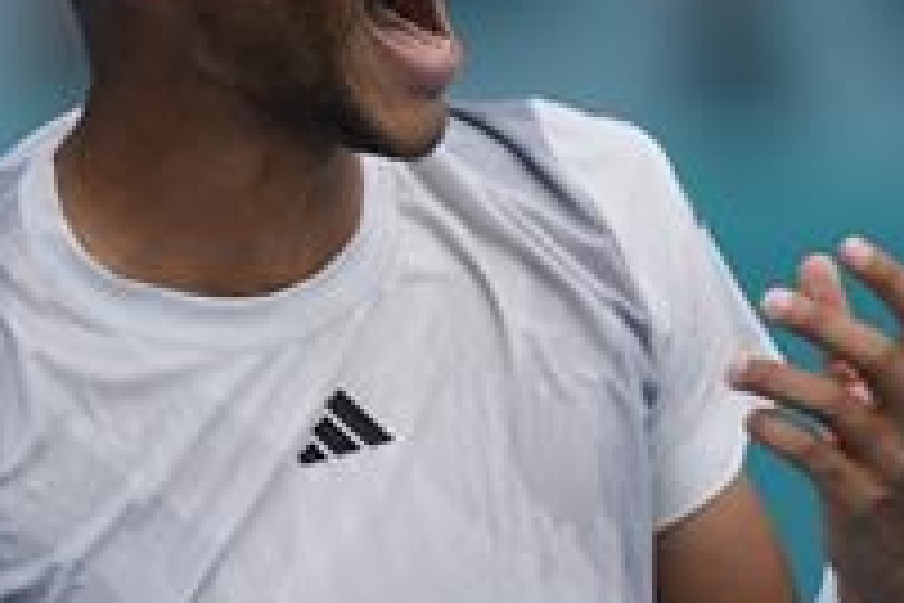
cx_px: 256
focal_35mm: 1291
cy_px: 340
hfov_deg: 1.6
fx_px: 32416
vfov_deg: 1.1
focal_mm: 400
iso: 400
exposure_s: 1/4000
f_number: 2.8
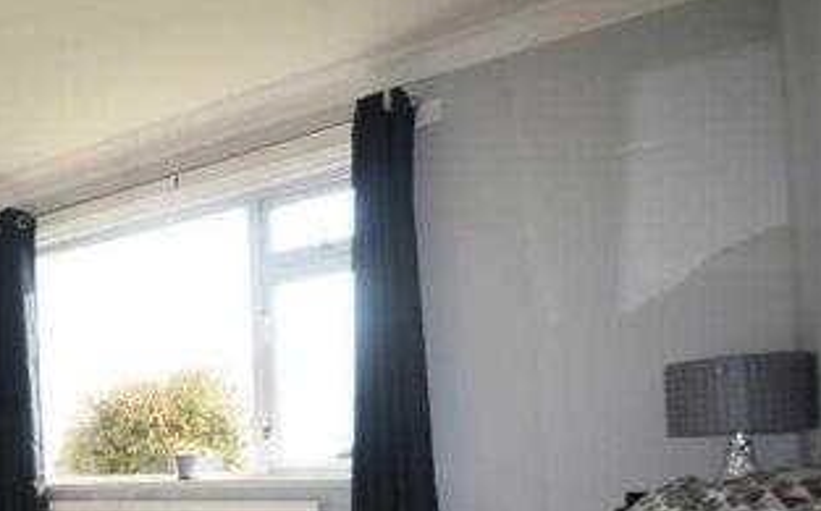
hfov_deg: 48.6
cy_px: 456
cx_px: -8
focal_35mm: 32
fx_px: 715
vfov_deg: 36.9
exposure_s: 1/200
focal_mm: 10
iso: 160
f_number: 3.5
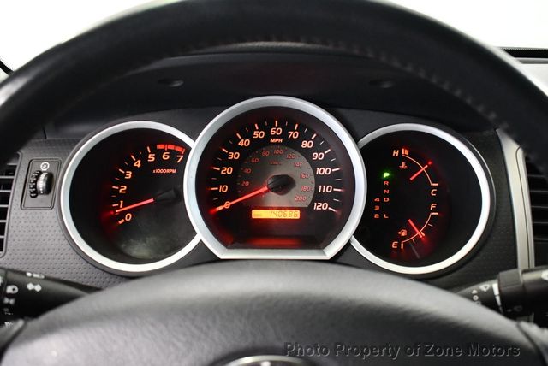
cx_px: 274
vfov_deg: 36.9
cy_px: 183
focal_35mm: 36
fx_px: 548
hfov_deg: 53.1
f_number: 3.5
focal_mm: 18
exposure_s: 1/60
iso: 4000
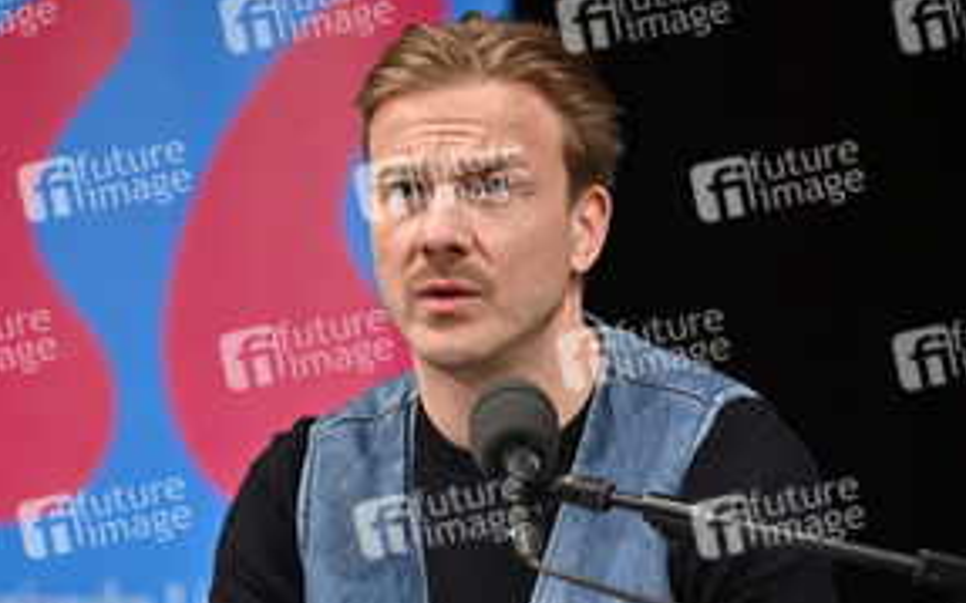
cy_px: 435
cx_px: 352
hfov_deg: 9.0
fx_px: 6104
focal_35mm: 232
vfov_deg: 5.6
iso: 1250
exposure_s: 1/320
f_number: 2.8
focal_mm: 145
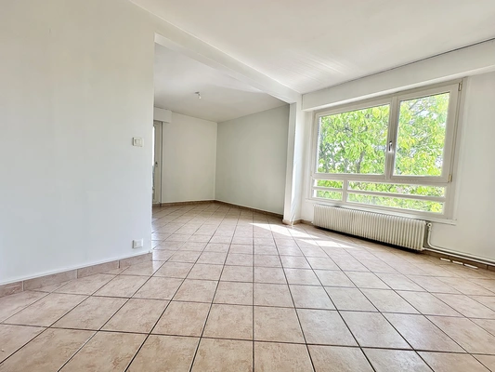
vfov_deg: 85.7
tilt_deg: -3.2
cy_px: 186
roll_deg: -3.0
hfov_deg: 102.1
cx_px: 248
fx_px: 200
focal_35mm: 14
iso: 40
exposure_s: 1/219
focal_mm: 2.22
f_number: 2.2
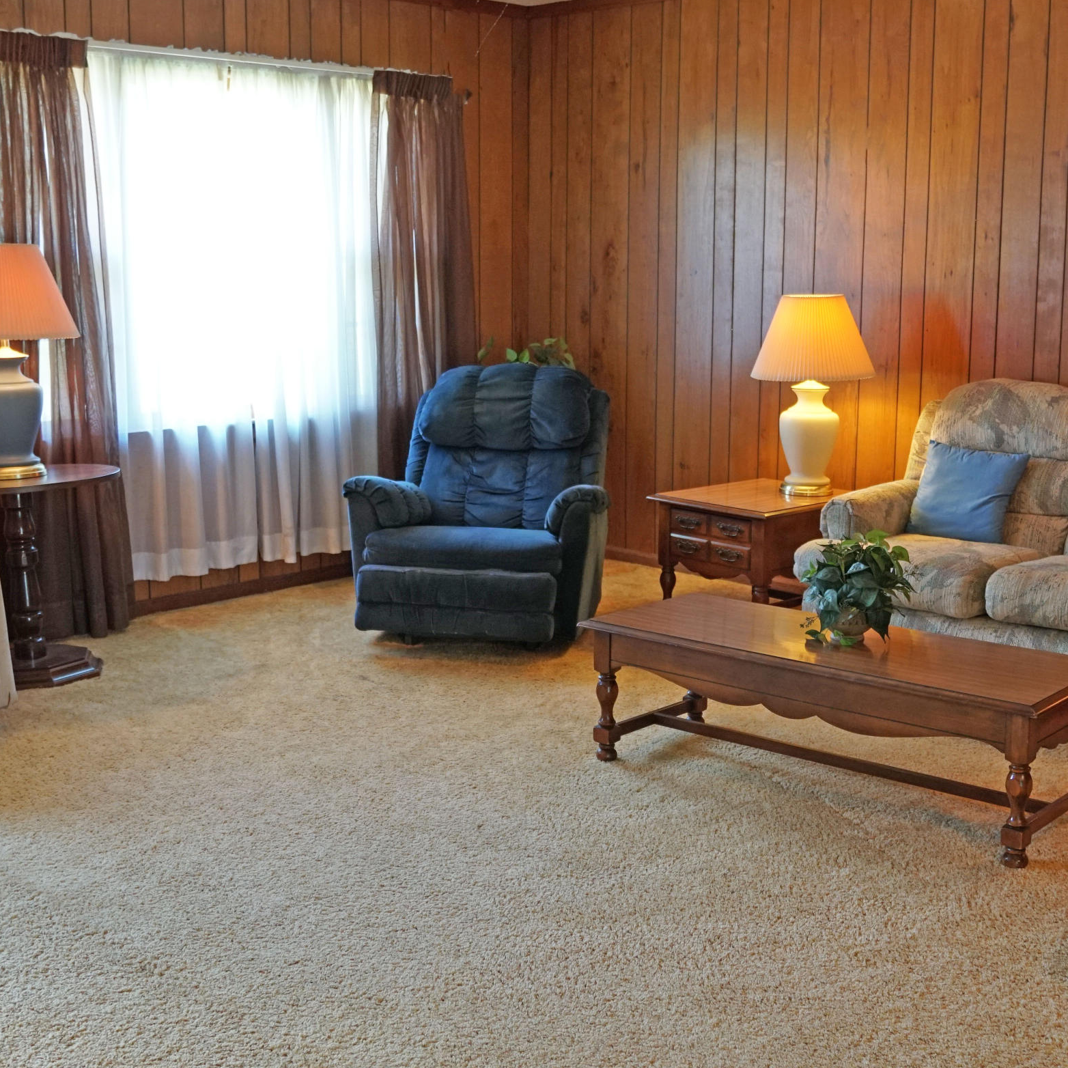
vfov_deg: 38.3
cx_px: 595
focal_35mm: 44
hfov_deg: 38.3
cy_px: 509
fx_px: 1536
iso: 800
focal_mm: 18
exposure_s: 1/60
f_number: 3.5
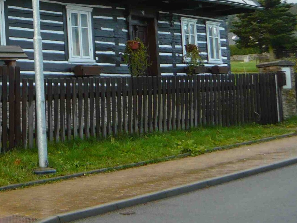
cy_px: -7
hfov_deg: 22.2
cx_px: -48
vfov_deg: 17.5
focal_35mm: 82
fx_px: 704
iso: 100
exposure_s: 1/200
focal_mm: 5.5
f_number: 2.8
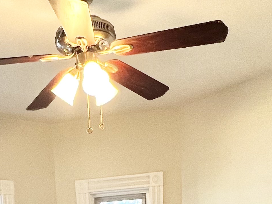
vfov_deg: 19.8
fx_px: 432
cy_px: 364
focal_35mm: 55
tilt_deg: -12.5
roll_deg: +4.0
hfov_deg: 34.3
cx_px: 75
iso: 125
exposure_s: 1/120
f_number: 1.8
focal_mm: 1.57
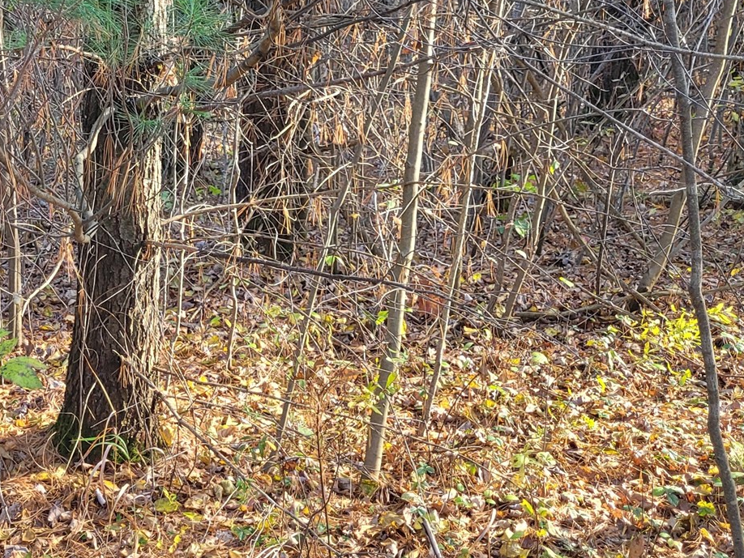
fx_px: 1247
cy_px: 40
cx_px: 114
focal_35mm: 58
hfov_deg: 32.0
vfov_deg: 24.4
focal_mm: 5.4
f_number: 1.8
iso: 100
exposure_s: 1/100
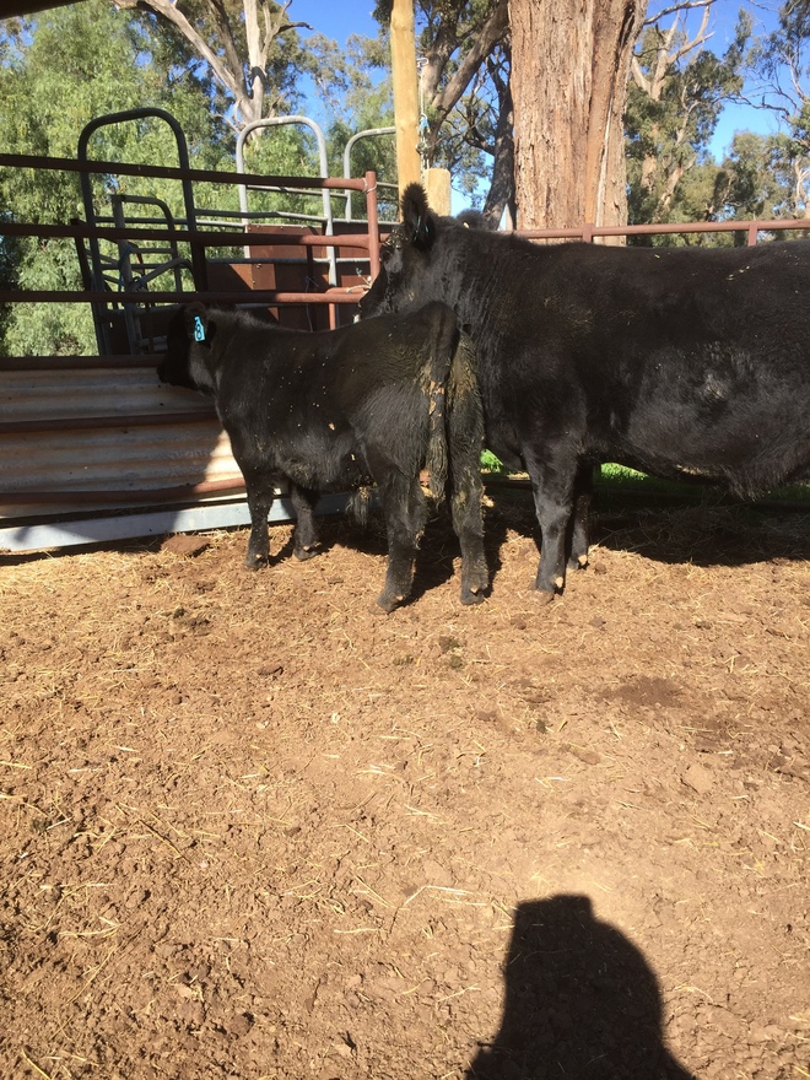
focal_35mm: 29
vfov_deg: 61.7
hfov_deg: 48.2
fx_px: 905
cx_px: 405
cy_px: 540
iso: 32
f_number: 2.2
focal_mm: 4.15
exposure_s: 1/682
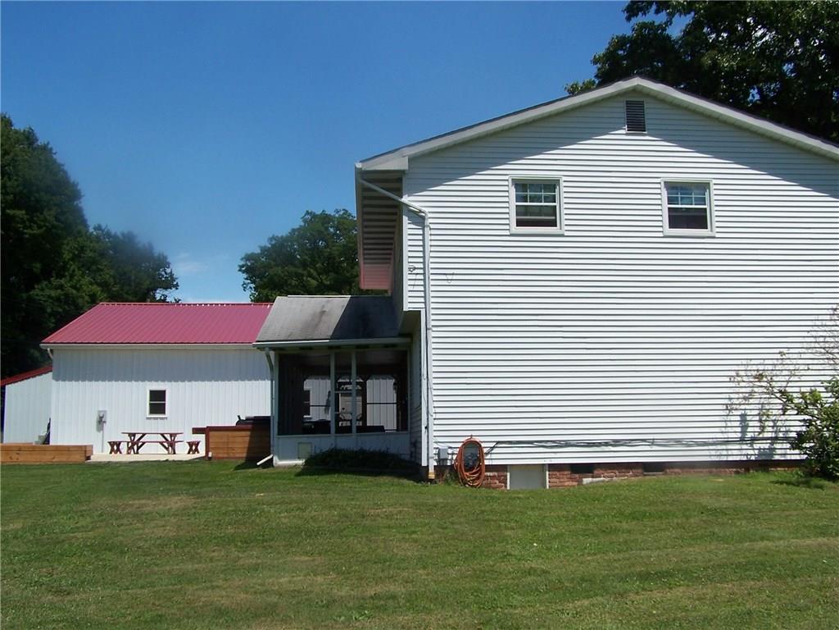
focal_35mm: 38
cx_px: 420
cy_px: 315
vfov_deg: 37.7
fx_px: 921
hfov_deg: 49.0
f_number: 5.6
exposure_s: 1/500
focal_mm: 6.3
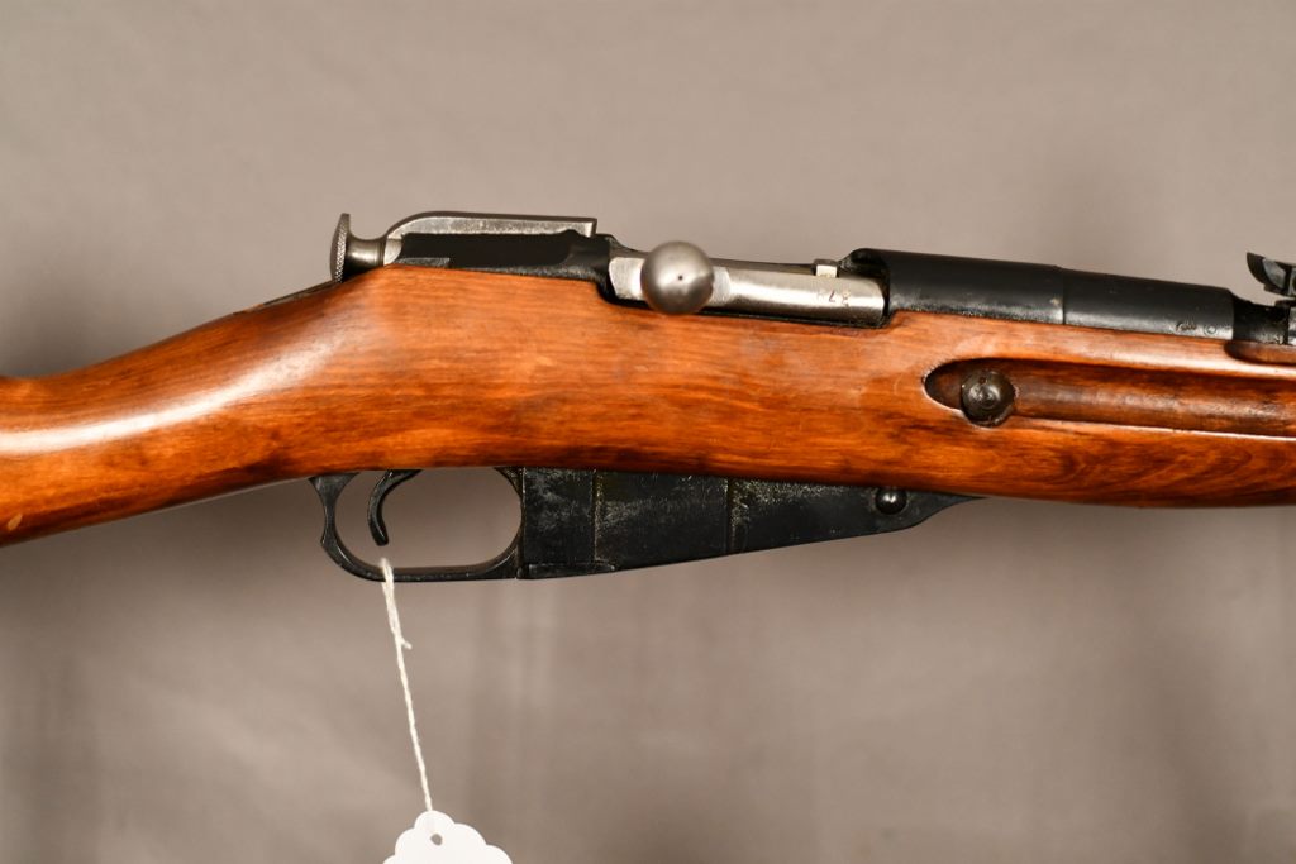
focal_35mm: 90
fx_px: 3240
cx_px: 648
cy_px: 432
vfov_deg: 15.2
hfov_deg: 22.6
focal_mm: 60
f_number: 3.2
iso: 2000
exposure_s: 1/250
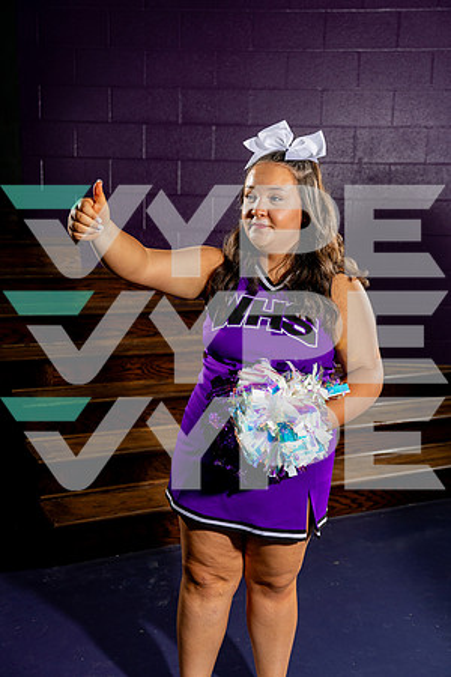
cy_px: 338
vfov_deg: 46.4
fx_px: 789
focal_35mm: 42
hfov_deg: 31.9
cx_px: 226
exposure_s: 1/250
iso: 250
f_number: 4
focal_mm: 42
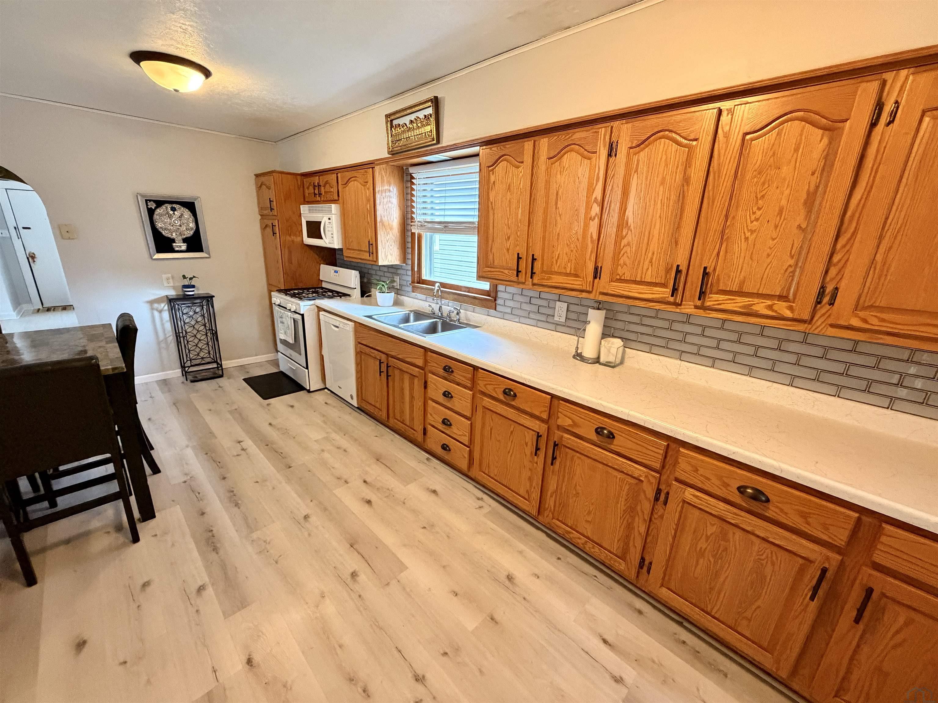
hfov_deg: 102.1
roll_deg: -2.0
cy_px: 352
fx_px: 379
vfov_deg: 85.7
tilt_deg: -17.6
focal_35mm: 14
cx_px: 469
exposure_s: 1/60
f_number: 2.2
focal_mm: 2.22
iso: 500
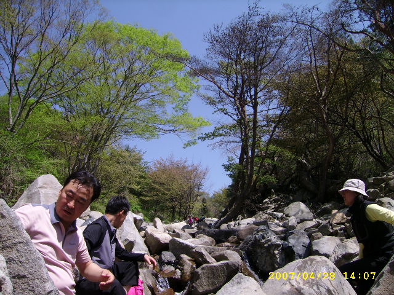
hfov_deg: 52.6
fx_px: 398
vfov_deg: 40.7
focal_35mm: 35
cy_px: 148
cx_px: 197
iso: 50
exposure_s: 1/297
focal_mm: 5.95
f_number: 5.8
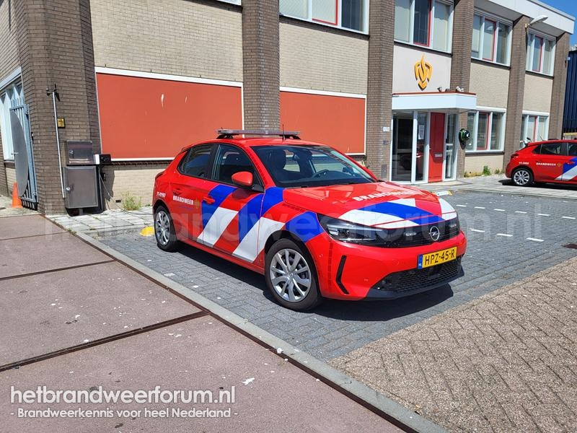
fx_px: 433
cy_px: 216
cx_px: 288
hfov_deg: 67.3
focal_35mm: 26
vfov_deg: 53.1
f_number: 1.8
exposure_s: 1/2961
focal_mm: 5.4
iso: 40
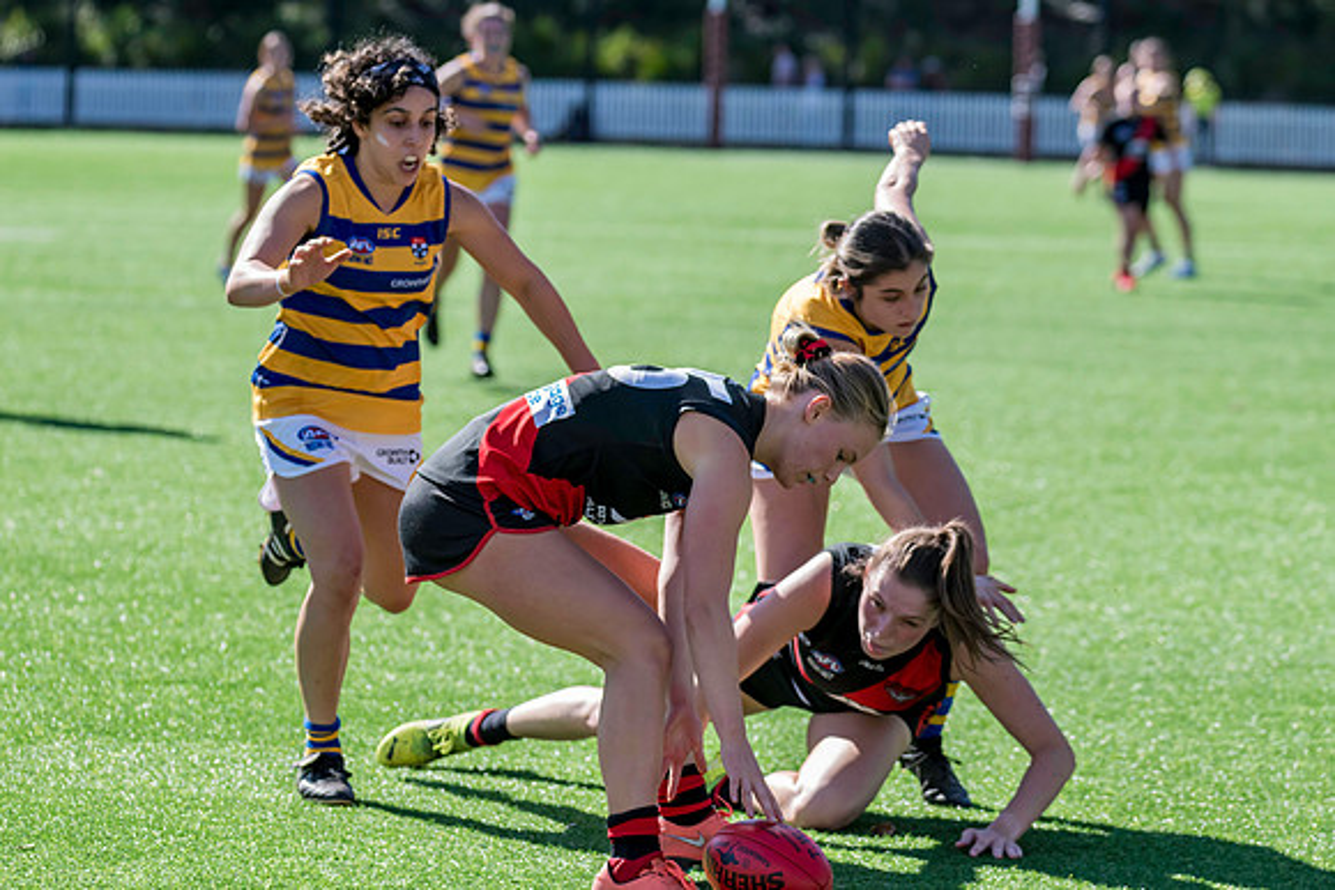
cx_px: 650
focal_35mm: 178
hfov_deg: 11.5
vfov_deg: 7.7
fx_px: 6618
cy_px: 428
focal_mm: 170
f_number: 5
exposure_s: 1/2000
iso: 800
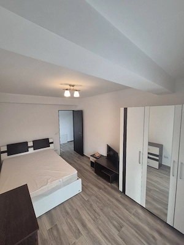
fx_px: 92
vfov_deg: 106.2
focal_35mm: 13
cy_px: 122
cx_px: 92
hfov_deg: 89.9
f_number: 2.2
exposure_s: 1/50
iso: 160
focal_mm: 2.2
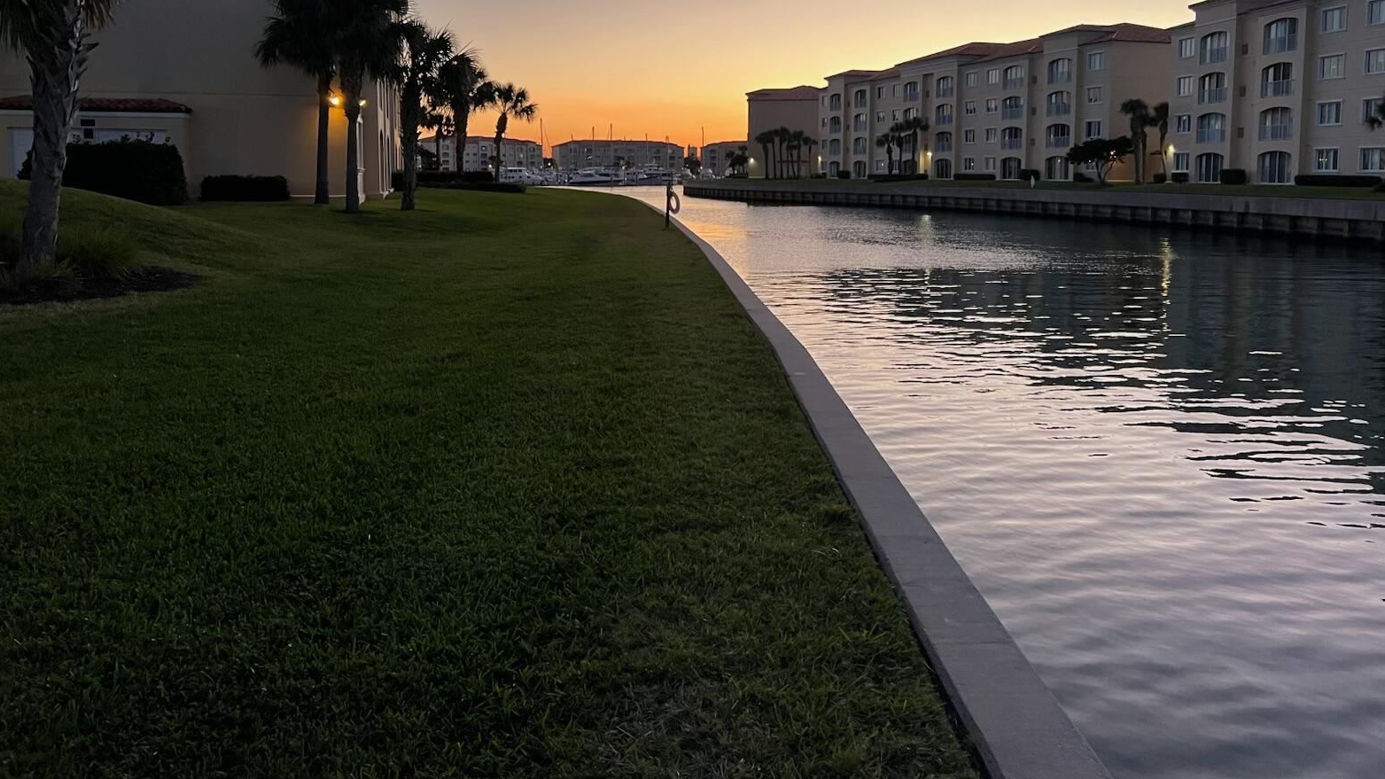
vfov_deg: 39.7
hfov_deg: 66.1
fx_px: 1065
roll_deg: +0.9
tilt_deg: -5.0
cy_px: 260
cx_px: 690
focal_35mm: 29
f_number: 1.5
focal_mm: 5.7
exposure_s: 1/76
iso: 125
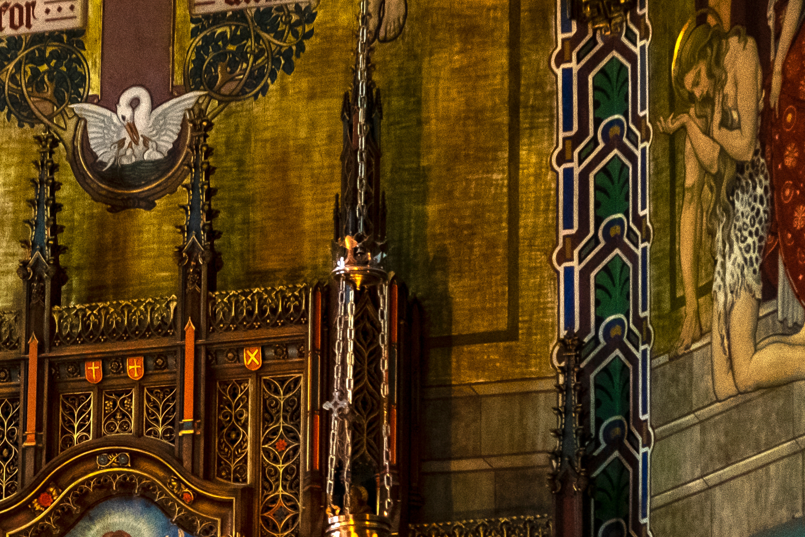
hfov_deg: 10.1
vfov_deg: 6.8
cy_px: 528
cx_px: -96
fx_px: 4494
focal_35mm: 201
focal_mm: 55
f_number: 4
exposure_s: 1/60
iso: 1600
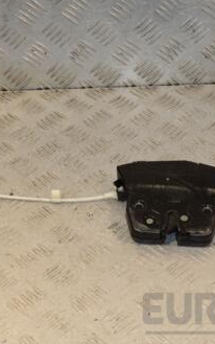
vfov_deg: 26.5
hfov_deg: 16.7
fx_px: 730
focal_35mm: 78
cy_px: 169
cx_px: 123
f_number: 10
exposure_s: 1/200
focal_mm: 28
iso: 800
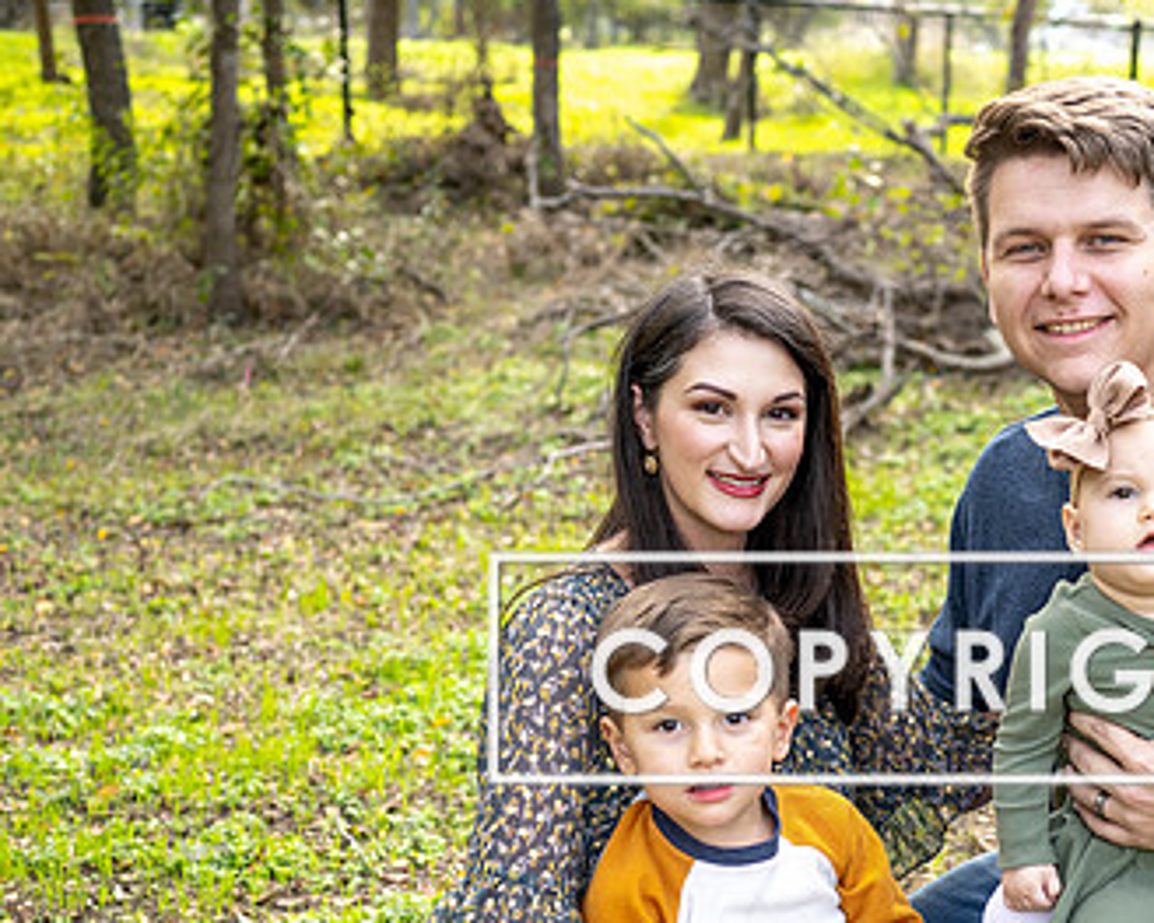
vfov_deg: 26.1
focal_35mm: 58
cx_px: 898
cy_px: 598
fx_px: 1980
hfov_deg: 31.8
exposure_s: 1/125
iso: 160
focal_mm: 35
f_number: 3.2
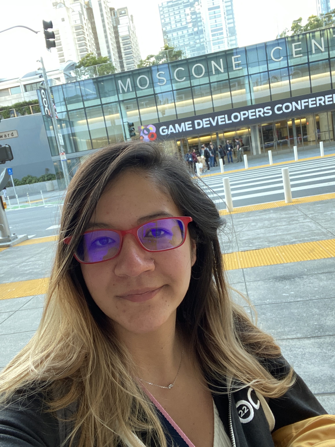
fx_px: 387
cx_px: 168
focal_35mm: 30
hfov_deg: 46.8
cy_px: 224
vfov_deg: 60.0
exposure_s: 1/60
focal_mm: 2.71
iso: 250
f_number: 2.2
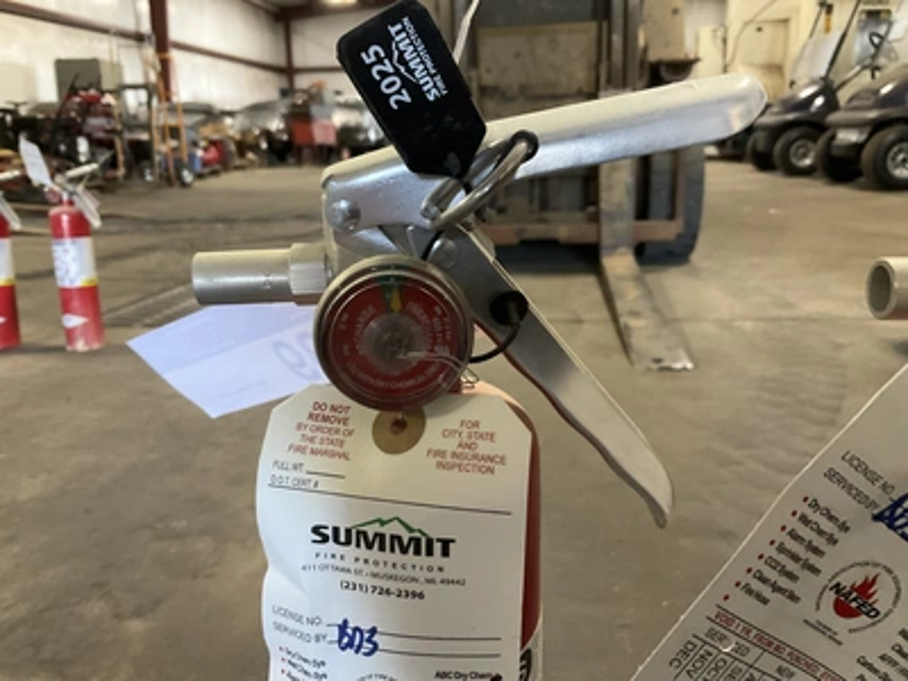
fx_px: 761
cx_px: 454
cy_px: 340
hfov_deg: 61.7
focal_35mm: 29
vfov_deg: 48.2
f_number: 1.8
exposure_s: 1/60
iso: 250
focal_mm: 3
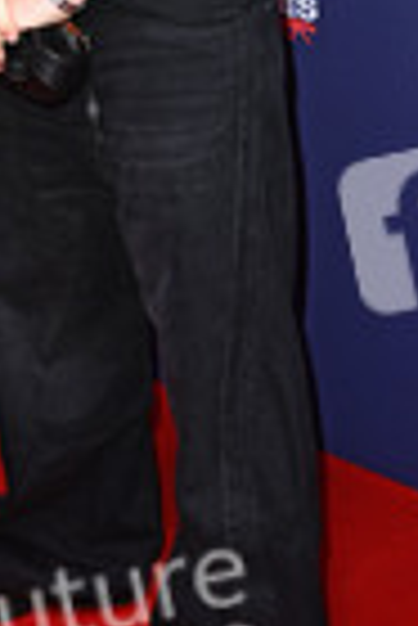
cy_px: -18
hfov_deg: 12.6
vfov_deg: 18.2
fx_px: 1894
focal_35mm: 109
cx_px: 162
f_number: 5.6
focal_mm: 38
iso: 1000
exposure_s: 1/250
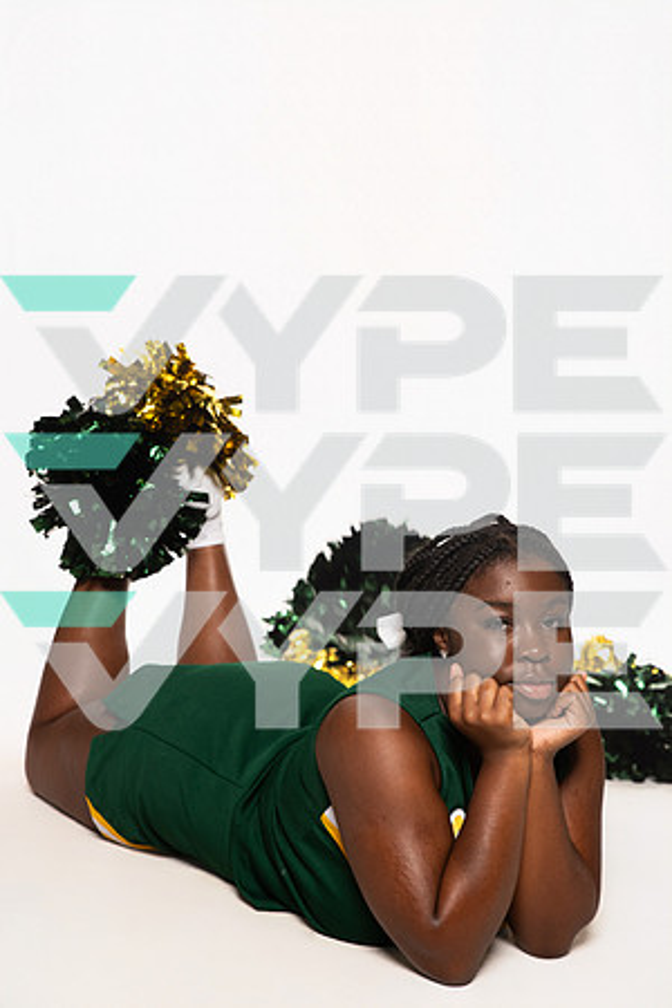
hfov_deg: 20.9
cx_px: 336
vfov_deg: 31.0
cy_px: 504
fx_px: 1820
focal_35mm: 65
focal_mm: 65
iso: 800
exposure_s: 1/320
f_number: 7.1
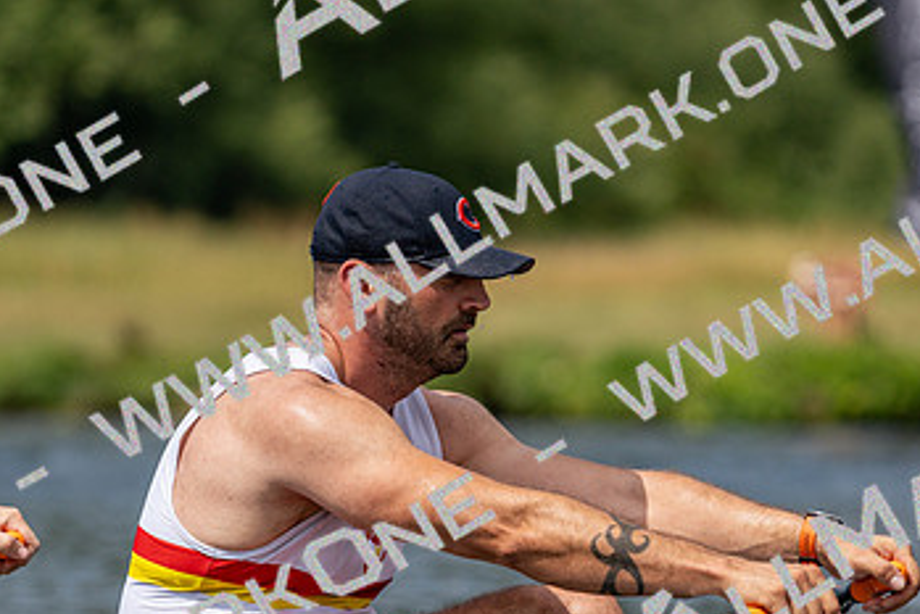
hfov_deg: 3.5
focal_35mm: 597
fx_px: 15262
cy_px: 465
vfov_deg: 2.3
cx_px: 417
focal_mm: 359
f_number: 6.3
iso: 200
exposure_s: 1/1600
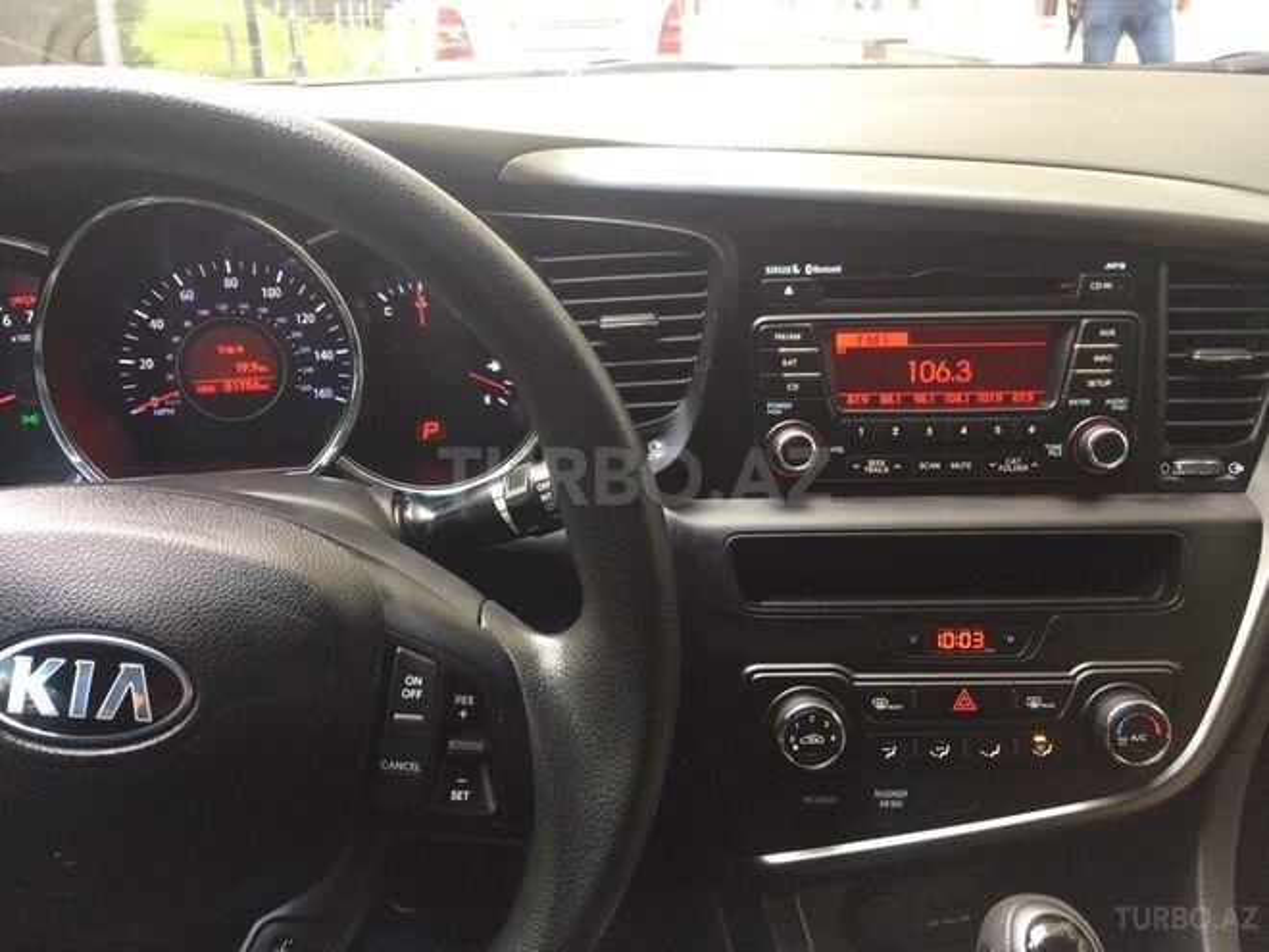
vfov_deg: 48.2
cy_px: 476
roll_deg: -0.6
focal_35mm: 29
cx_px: 634
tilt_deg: -24.2
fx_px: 1063
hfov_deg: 61.7
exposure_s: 1/33
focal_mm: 4.15
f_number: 2.2
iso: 80
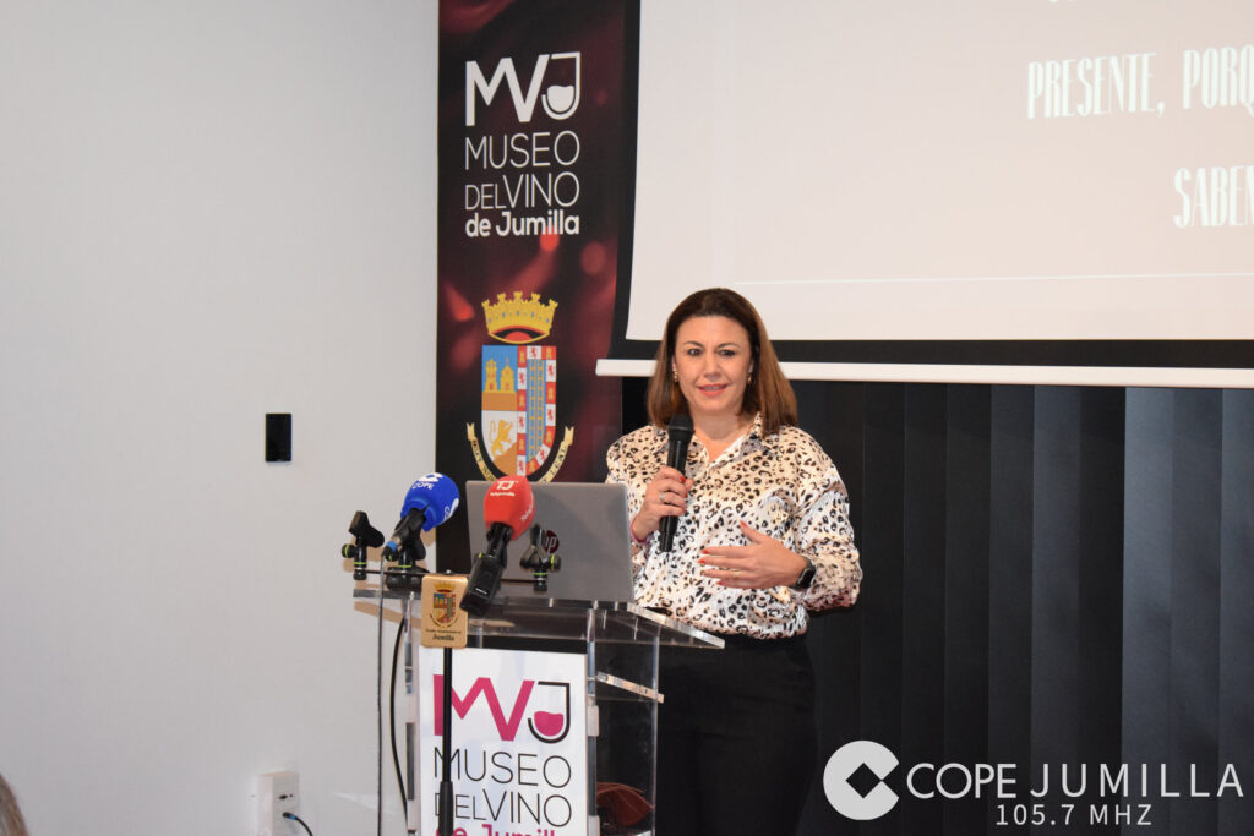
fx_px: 2874
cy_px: 418
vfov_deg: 16.6
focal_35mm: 82
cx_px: 627
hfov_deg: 24.6
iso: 3200
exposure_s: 1/60
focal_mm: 55
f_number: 5.6
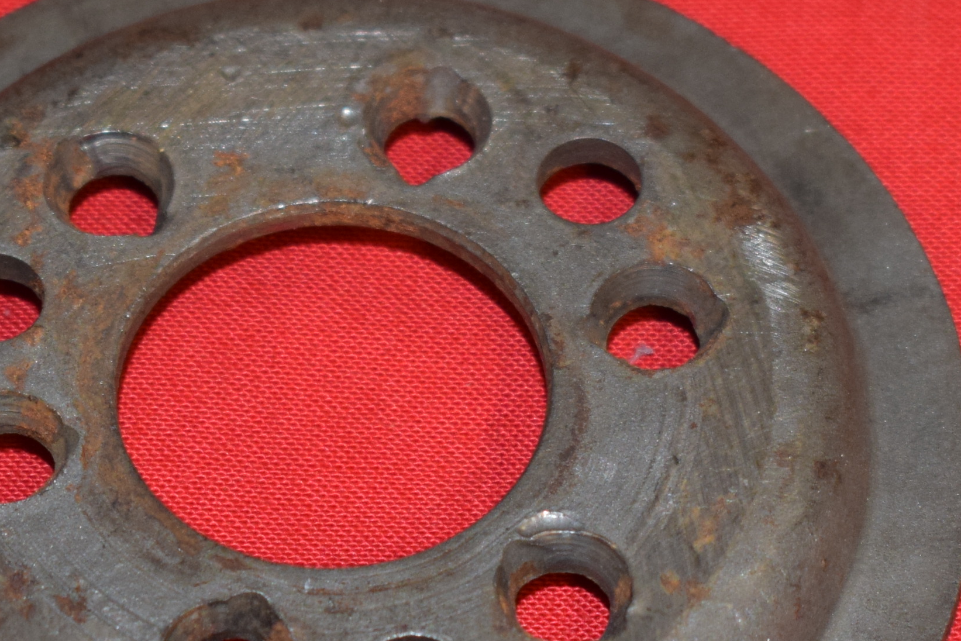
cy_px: 602
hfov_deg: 10.4
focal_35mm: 197
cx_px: 592
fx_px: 5259
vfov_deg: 7.0
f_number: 5.3
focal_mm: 48
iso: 640
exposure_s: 1/60
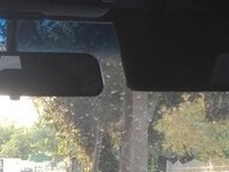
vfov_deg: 13.7
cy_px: 282
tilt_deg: -6.0
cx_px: 41
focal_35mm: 100
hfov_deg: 19.4
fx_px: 663
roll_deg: -1.0
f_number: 2.2
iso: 32
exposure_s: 1/100
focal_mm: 4.15
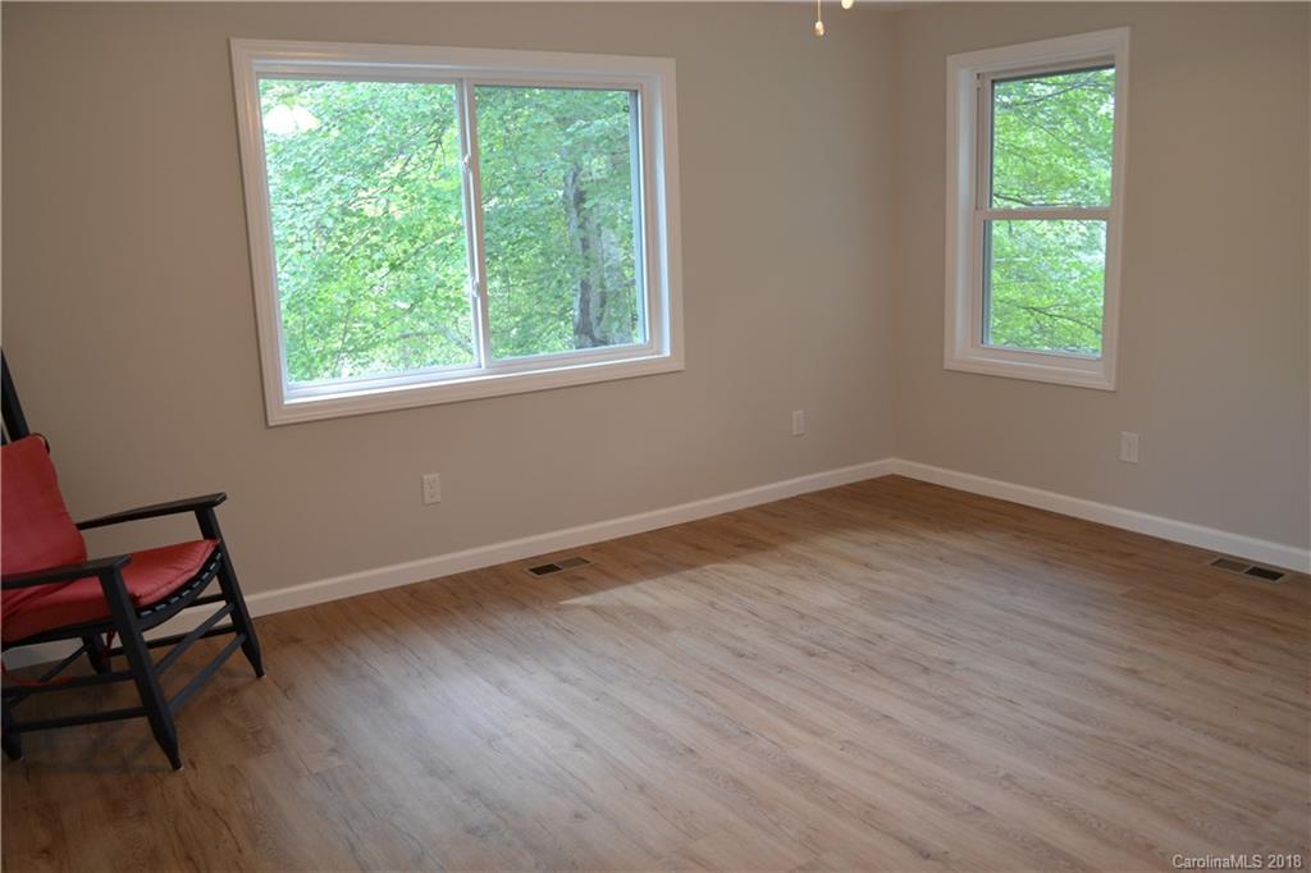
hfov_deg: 67.4
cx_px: 656
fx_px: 983
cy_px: 436
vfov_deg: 47.9
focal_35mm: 27
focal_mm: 18
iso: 400
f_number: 3.5
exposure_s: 1/25
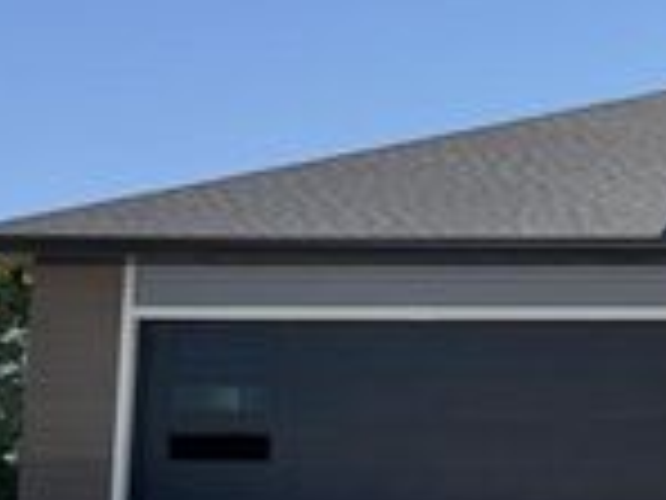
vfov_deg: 18.2
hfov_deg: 21.3
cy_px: 295
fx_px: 1558
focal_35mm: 81
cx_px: 922
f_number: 1.78
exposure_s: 1/5319
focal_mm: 6.76
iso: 80
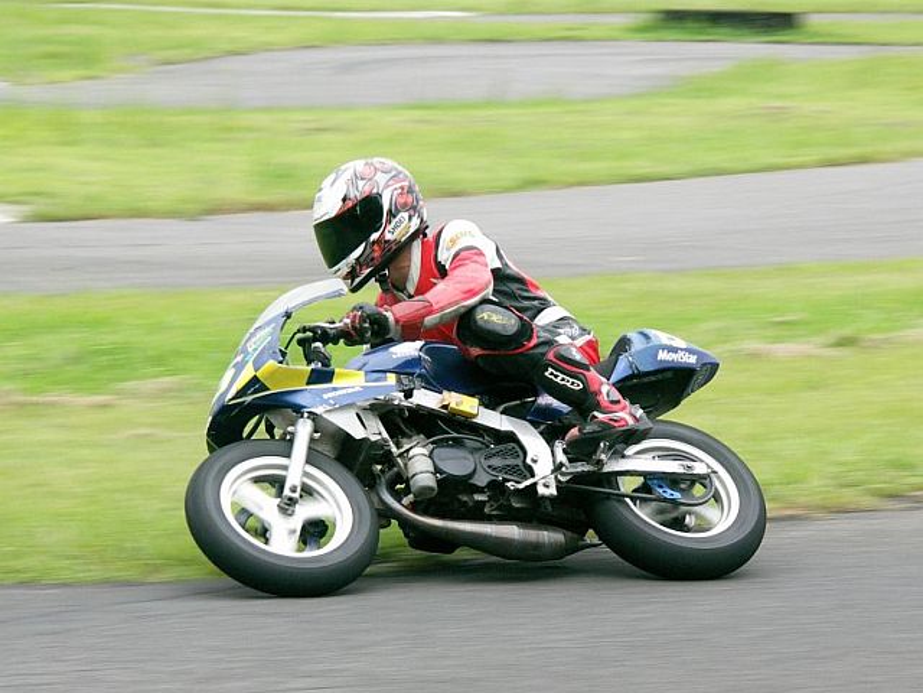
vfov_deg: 8.9
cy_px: 346
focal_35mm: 166
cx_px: 462
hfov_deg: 11.9
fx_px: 4426
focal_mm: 42.7
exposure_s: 1/200
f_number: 5
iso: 200
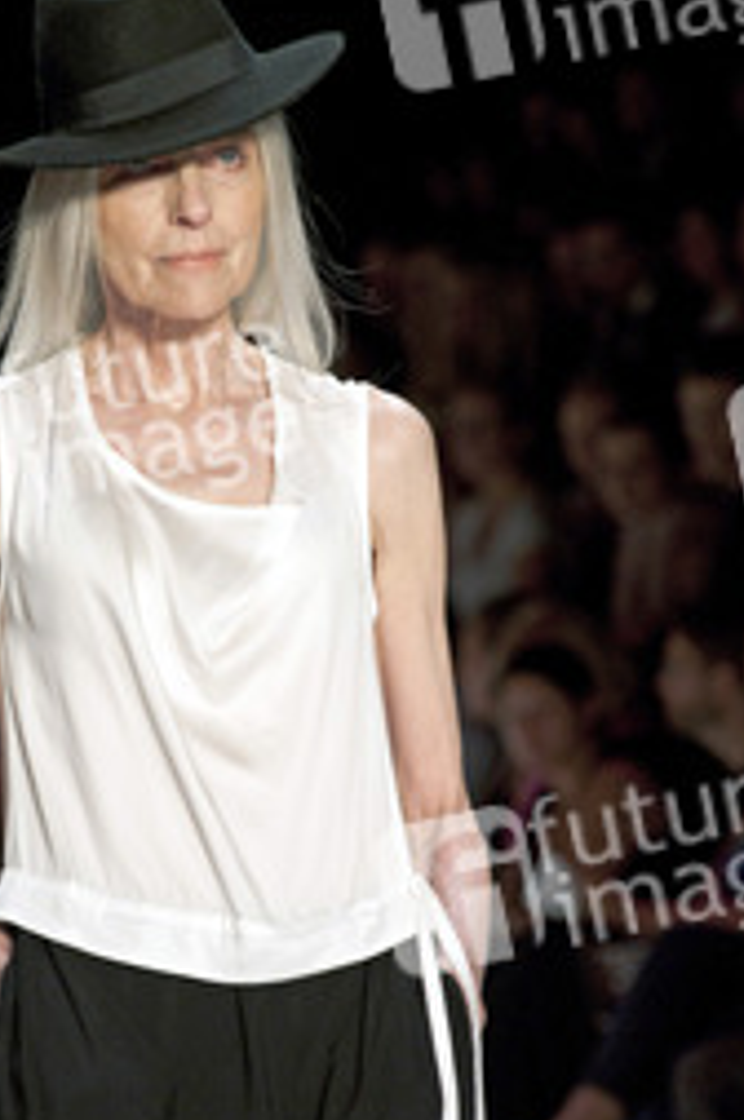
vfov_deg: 7.0
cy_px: 651
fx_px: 9107
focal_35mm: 293
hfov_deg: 4.7
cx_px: 199
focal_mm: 185
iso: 1600
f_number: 7.1
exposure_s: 1/250
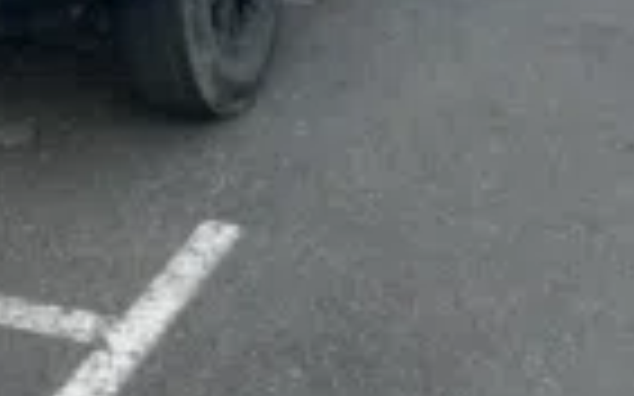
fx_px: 1347
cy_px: -261
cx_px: 157
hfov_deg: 26.1
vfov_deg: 15.0
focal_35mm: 78
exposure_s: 1/753
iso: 50
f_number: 1.5
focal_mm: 5.7
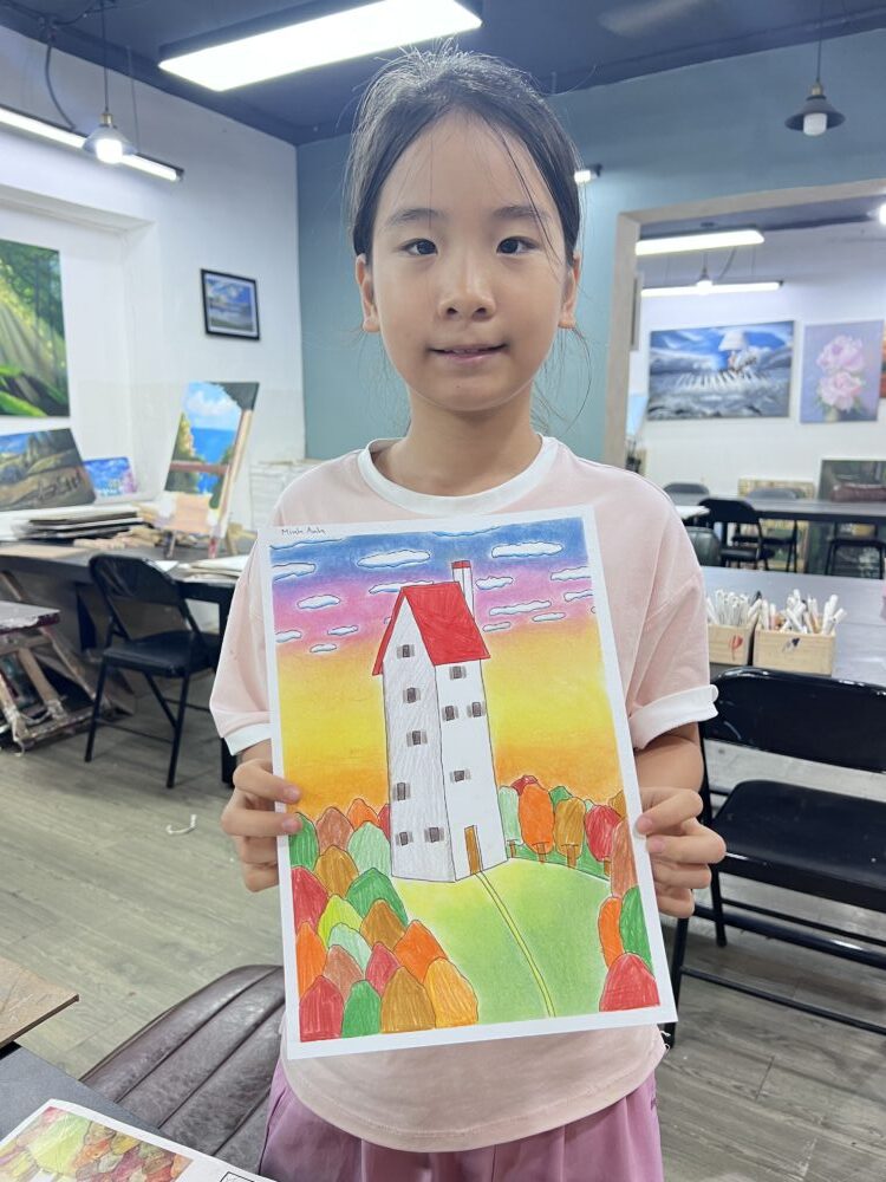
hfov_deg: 53.1
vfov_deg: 67.3
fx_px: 887
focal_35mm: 26
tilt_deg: -9.6
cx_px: 443
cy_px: 591
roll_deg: -0.9
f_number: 1.5
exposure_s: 1/50
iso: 80
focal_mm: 5.7
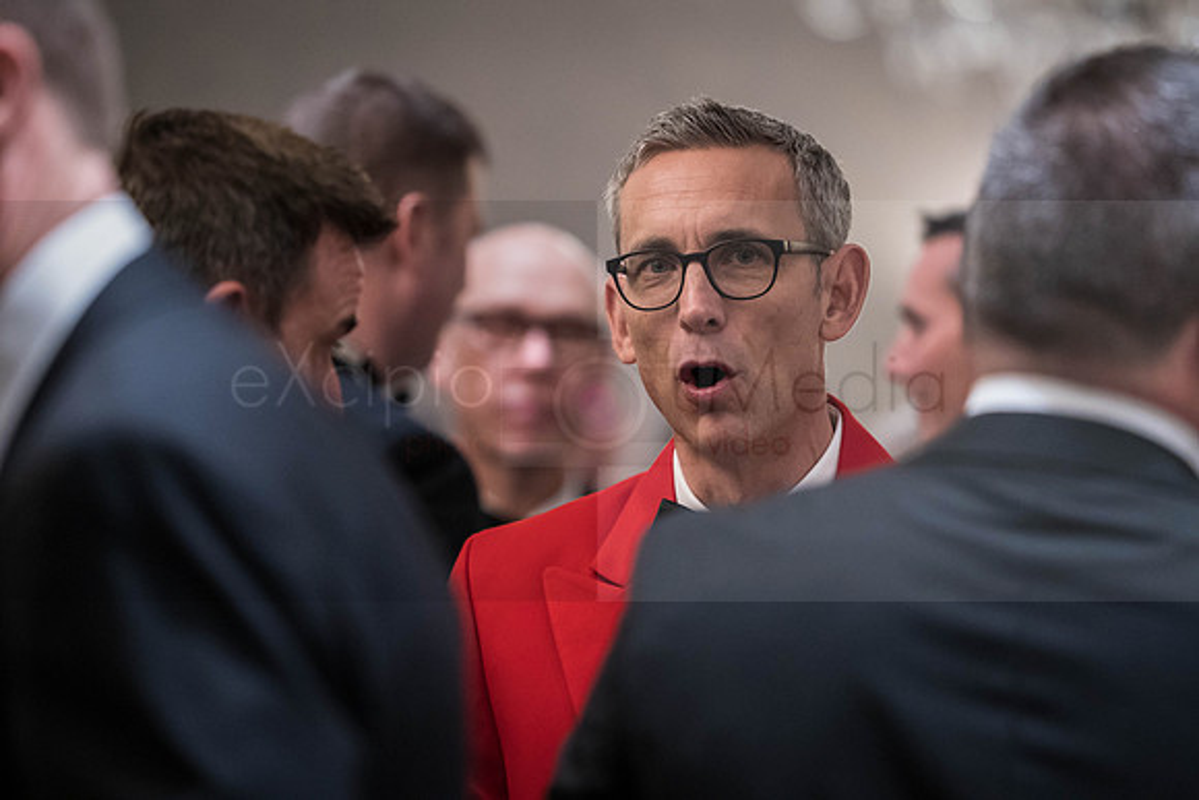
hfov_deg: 9.5
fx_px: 7191
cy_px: 368
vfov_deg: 6.4
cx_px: 552
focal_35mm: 216
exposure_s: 1/100
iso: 6400
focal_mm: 200
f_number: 2.8
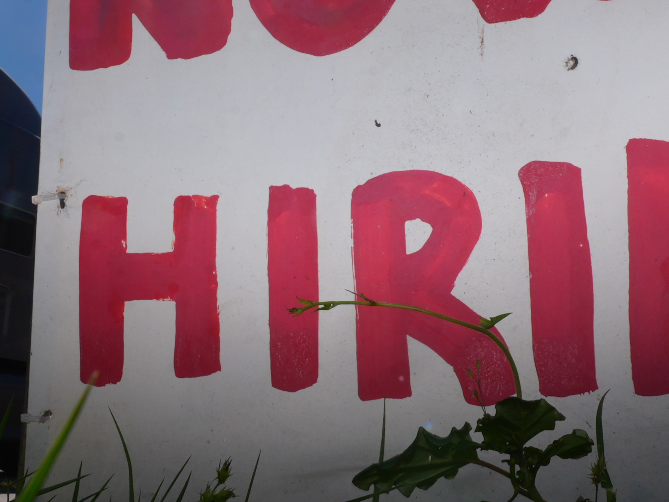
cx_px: 323
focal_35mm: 53
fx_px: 1024
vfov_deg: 27.3
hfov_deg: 36.2
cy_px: 155
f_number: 22
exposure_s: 1/160
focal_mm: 16
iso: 125
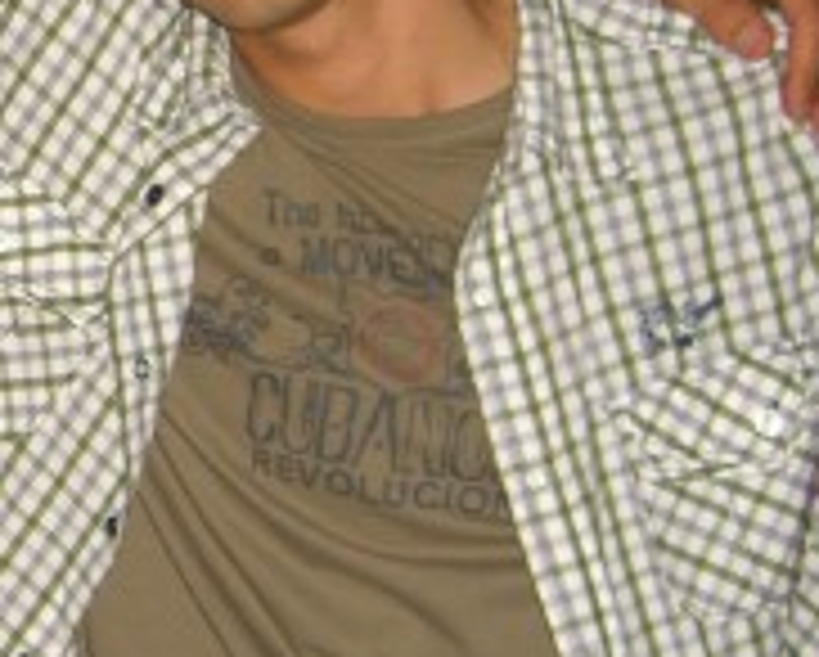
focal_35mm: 122
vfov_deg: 12.7
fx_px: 2960
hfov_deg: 15.2
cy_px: 279
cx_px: -176
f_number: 2.8
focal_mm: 7.9
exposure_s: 1/60
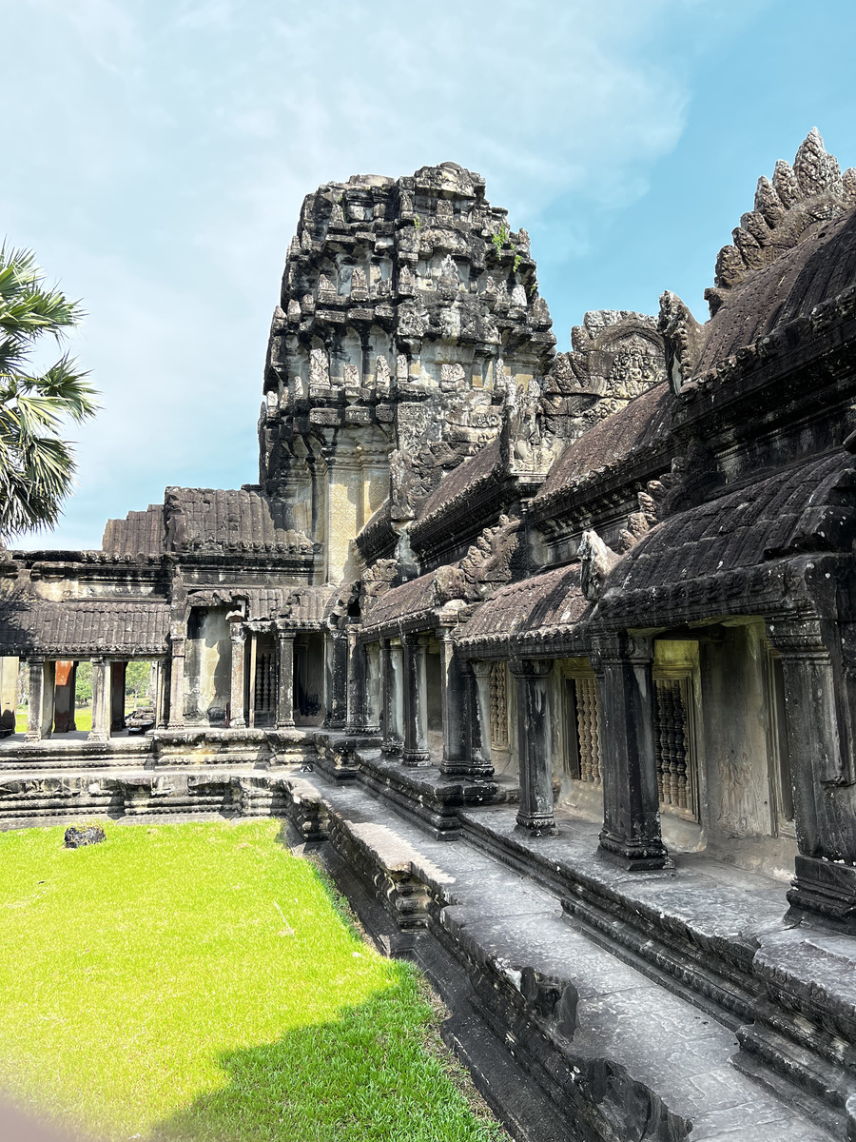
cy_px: 571
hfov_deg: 53.1
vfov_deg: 67.3
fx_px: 857
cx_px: 428
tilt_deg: +7.3
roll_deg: +0.1
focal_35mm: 26
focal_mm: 5.7
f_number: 1.5
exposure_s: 1/873
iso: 50
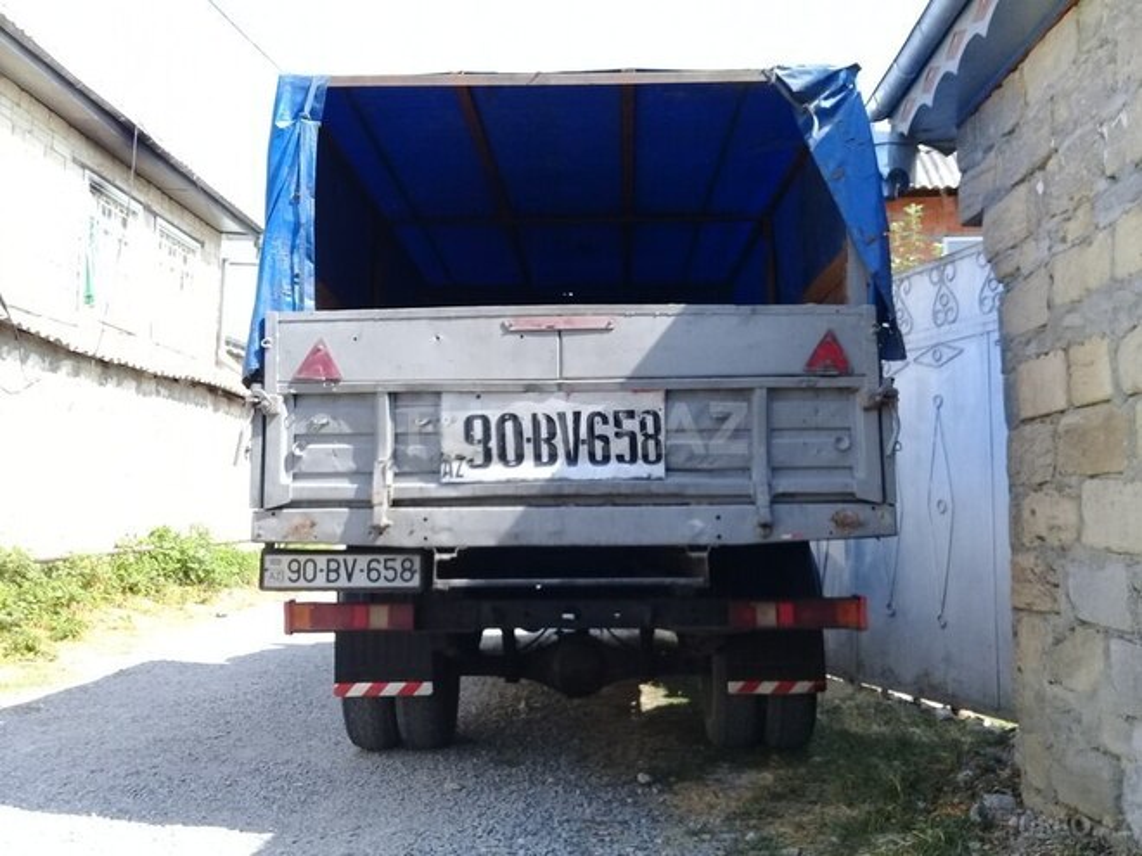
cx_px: 571
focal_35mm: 31
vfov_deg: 45.4
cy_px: 428
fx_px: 1023
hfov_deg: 58.4
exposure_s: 1/382
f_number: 2.2
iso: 50
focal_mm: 3.3
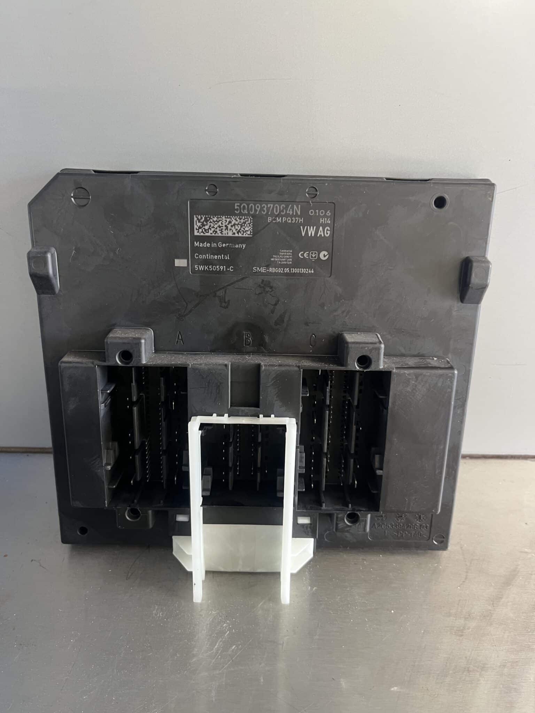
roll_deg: -1.3
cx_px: 268
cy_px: 356
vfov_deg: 67.3
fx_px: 536
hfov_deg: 53.1
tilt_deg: -34.1
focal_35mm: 26
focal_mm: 5.1
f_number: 1.6
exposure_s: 1/60
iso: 250
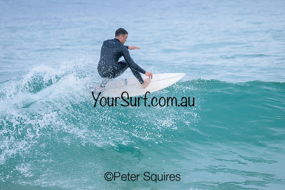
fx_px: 6335
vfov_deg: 1.7
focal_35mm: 800
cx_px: 142
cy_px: 95
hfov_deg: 2.6
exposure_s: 1/1250
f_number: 6.3
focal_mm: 800
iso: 3600
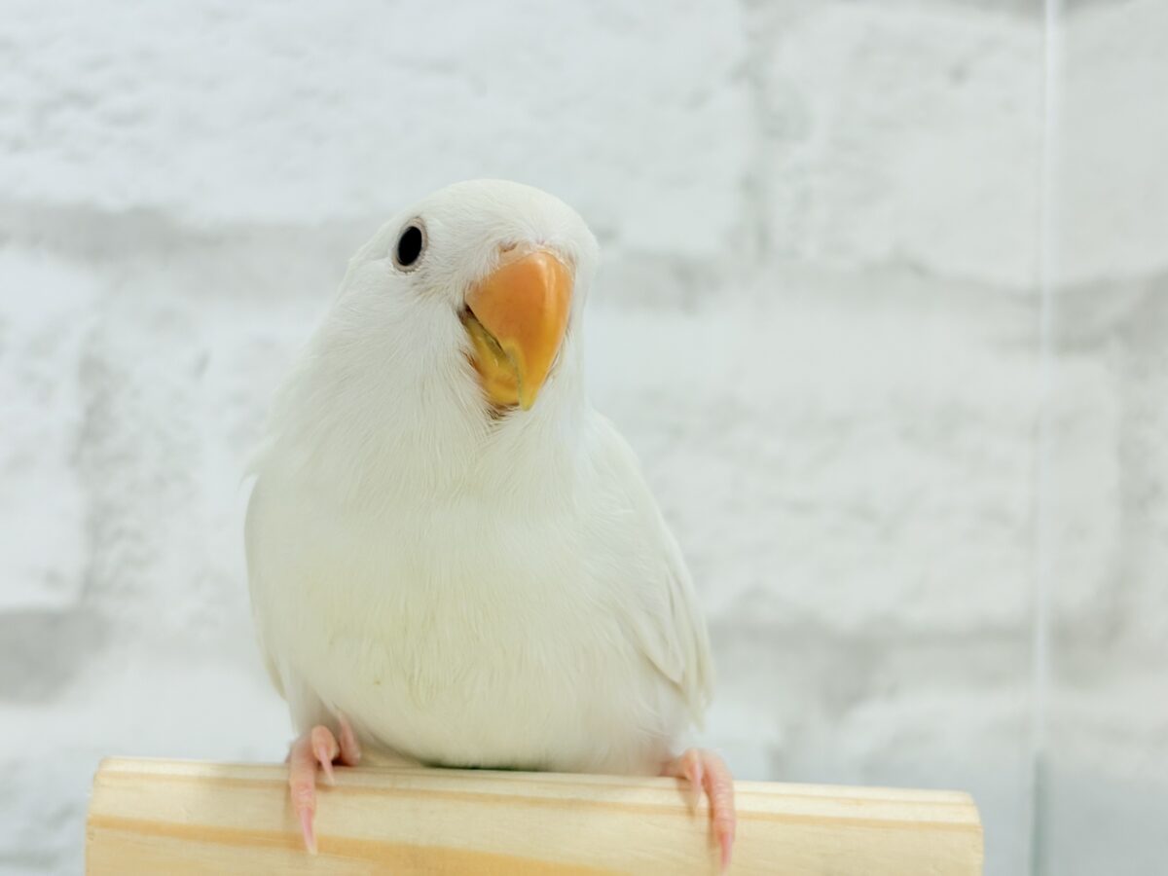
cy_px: 438
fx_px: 1755
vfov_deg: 28.0
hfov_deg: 36.8
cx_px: 584
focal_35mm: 52
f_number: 1.6
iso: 50
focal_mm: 5.96
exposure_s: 1/100
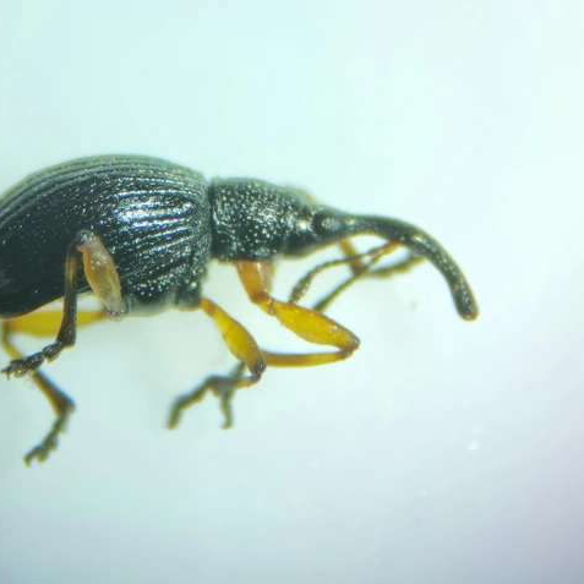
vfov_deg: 51.1
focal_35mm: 32
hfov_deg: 50.6
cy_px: 293
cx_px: 218
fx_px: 611
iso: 40
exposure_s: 1/50
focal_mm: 5.9
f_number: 2
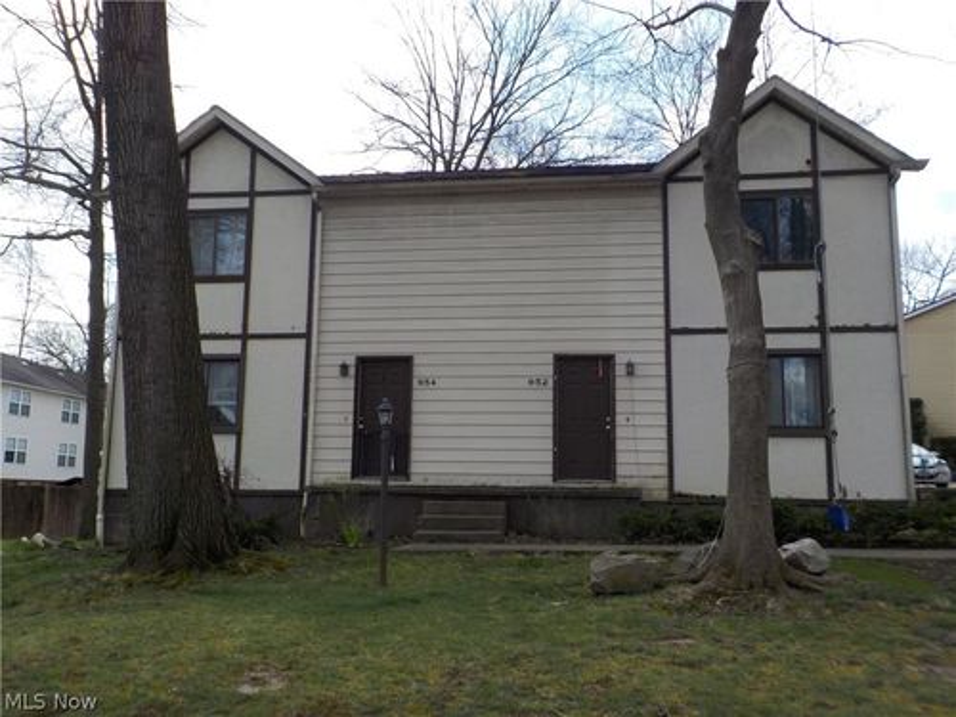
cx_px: 478
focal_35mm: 30
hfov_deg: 60.0
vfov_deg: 46.8
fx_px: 829
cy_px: 358
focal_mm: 4.1
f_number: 3.3
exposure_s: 1/640
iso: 125
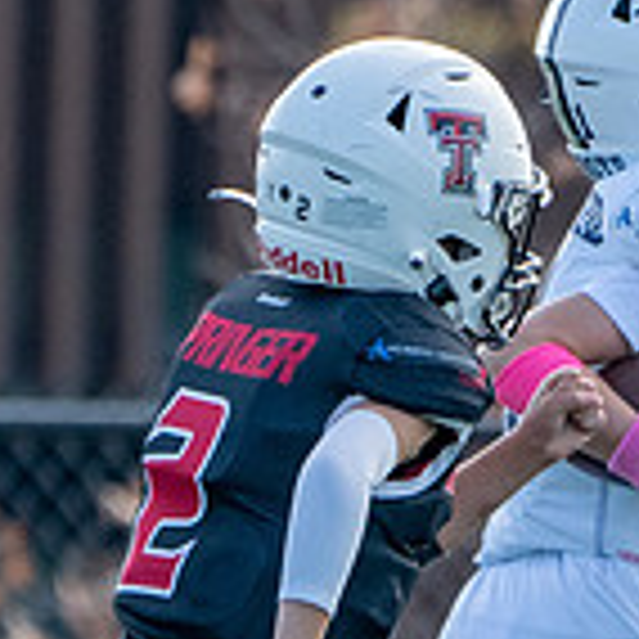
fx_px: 49559
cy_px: 701
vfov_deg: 0.7
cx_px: 381
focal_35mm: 2373
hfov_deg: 0.7
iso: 500
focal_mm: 400
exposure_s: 1/1250
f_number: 5.6
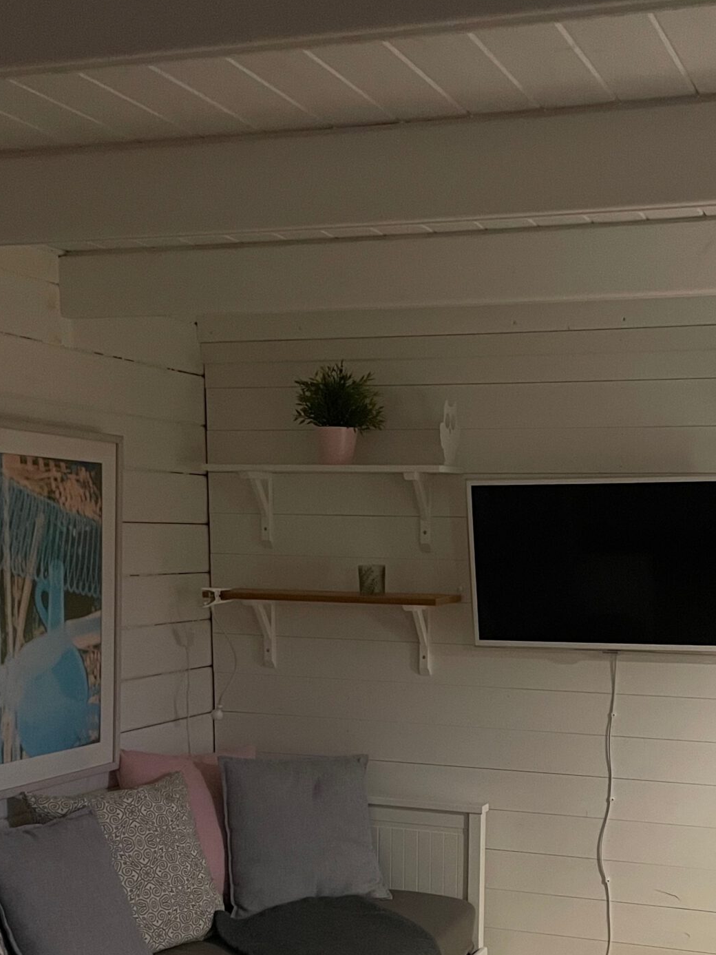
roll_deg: -0.5
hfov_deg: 30.0
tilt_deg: -9.3
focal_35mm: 48
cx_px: 478
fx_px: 1324
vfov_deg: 38.1
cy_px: 773
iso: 500
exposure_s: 1/25
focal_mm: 4.2
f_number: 1.6
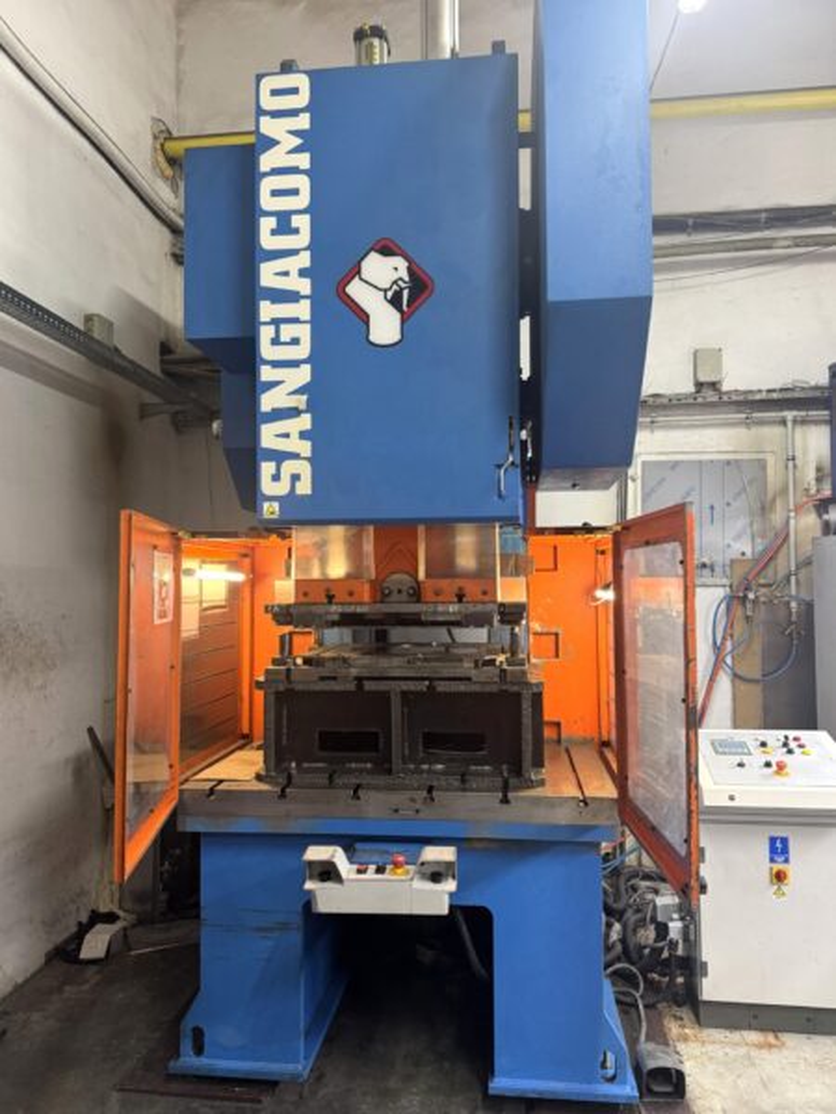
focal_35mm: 24
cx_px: 418
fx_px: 773
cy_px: 557
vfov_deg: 71.6
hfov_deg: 56.8
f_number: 1.78
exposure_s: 1/50
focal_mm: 6.76
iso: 250
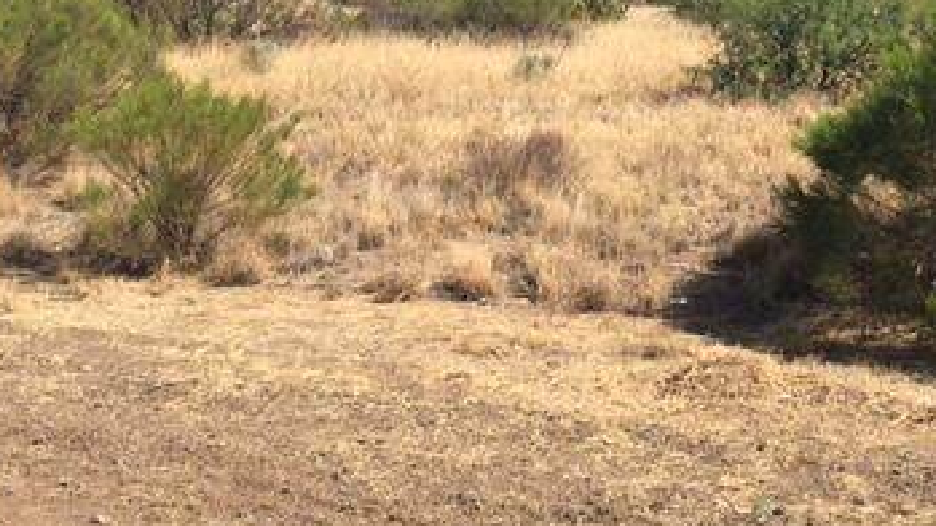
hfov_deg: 34.9
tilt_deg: -4.9
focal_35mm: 58
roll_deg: -2.2
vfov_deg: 20.5
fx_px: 1439
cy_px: 110
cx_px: 743
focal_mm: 4.15
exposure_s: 1/1789
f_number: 2.2
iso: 25
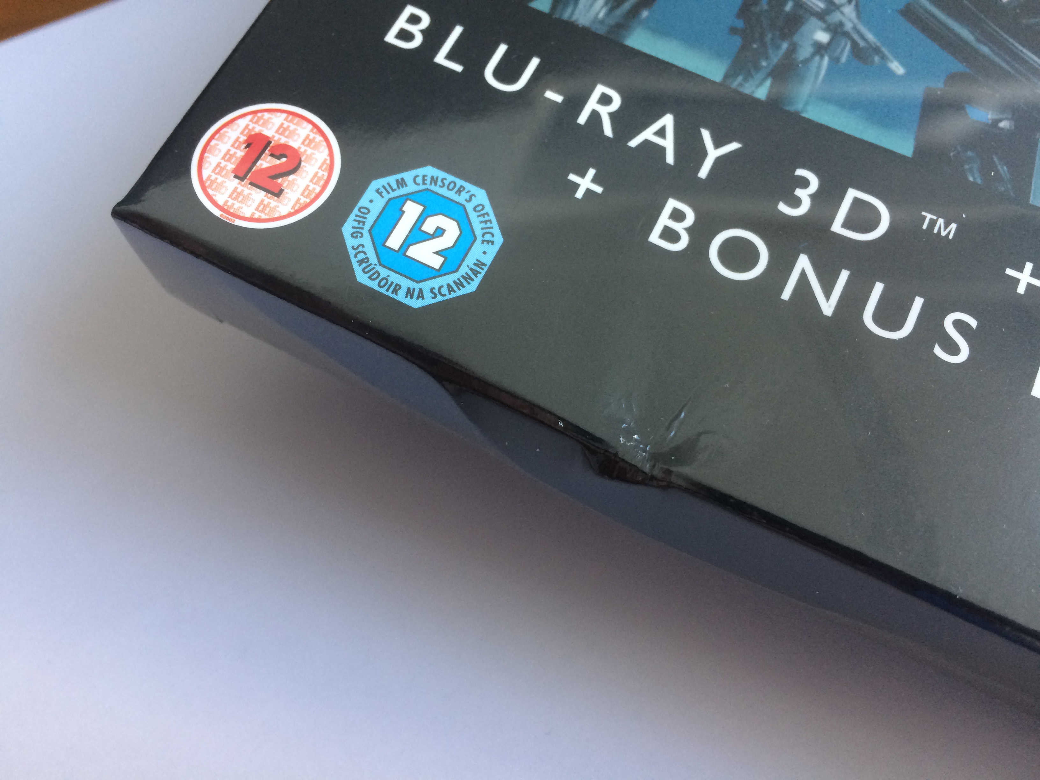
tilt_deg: -54.9
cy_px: 390
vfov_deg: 48.2
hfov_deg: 61.7
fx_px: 871
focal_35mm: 29
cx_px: 520
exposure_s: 1/33
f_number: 2.2
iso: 64
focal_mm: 4.15
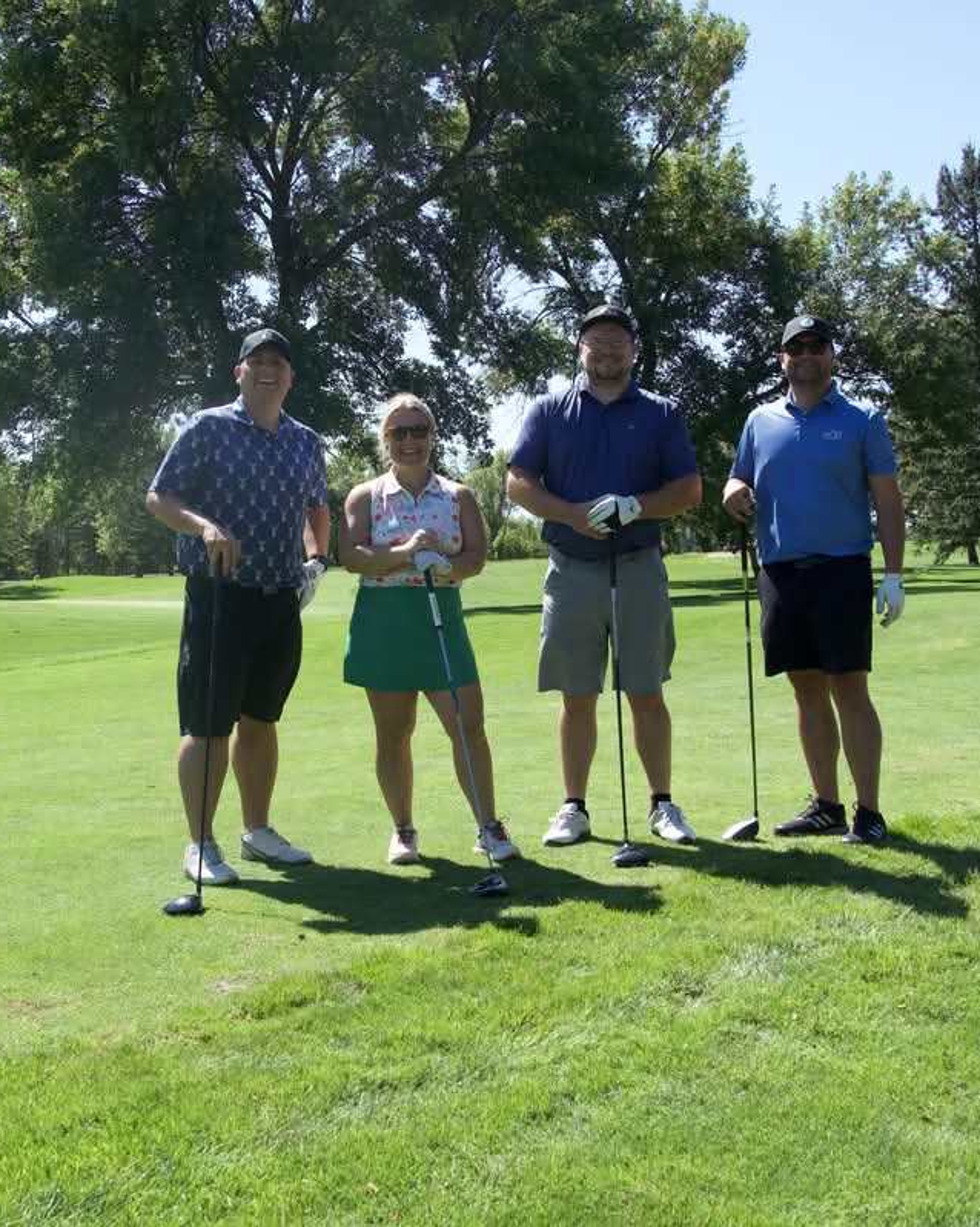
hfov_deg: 31.0
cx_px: 438
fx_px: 1767
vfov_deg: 38.3
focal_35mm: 49
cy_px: 614
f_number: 8
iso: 1250
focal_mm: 23
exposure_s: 1/1500
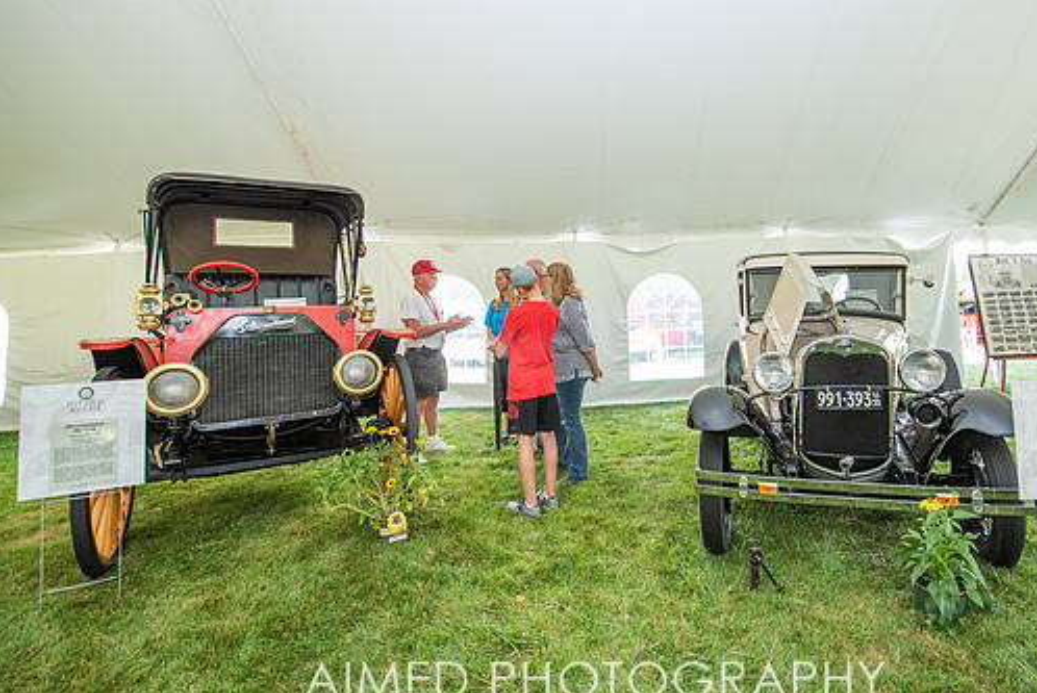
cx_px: 649
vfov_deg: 67.1
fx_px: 519
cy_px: 290
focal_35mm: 18
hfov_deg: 88.1
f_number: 5
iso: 1000
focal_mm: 14
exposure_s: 1/200
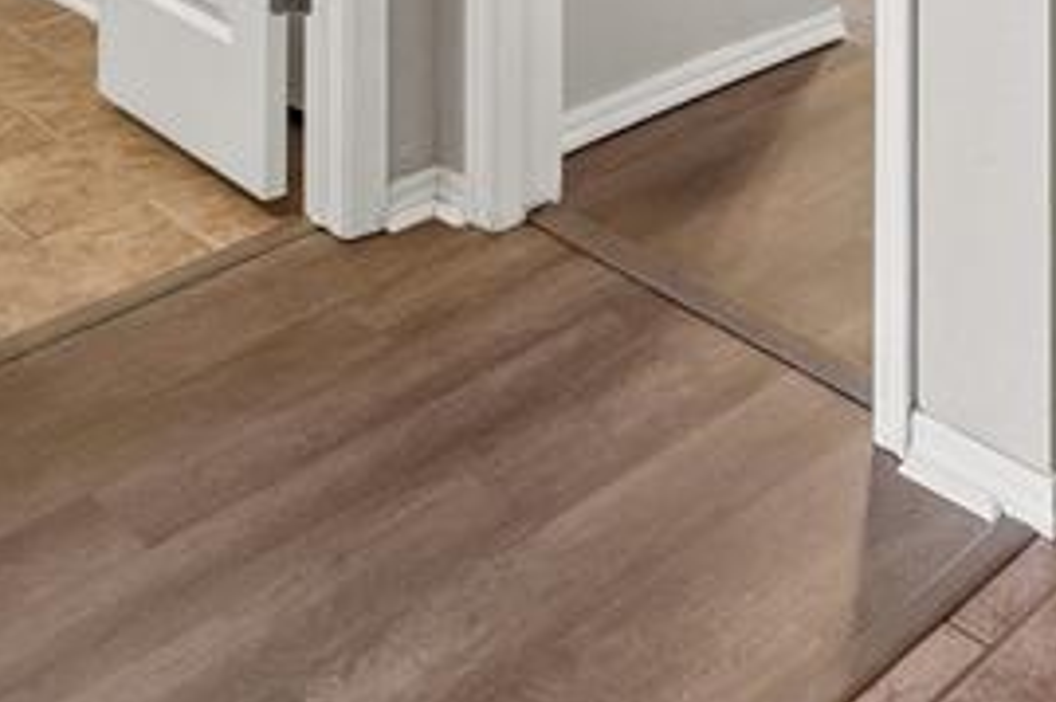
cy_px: -624
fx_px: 1671
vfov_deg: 18.0
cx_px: 932
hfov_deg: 33.4
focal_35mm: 57
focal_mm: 10
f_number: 8
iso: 200
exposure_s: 1/13
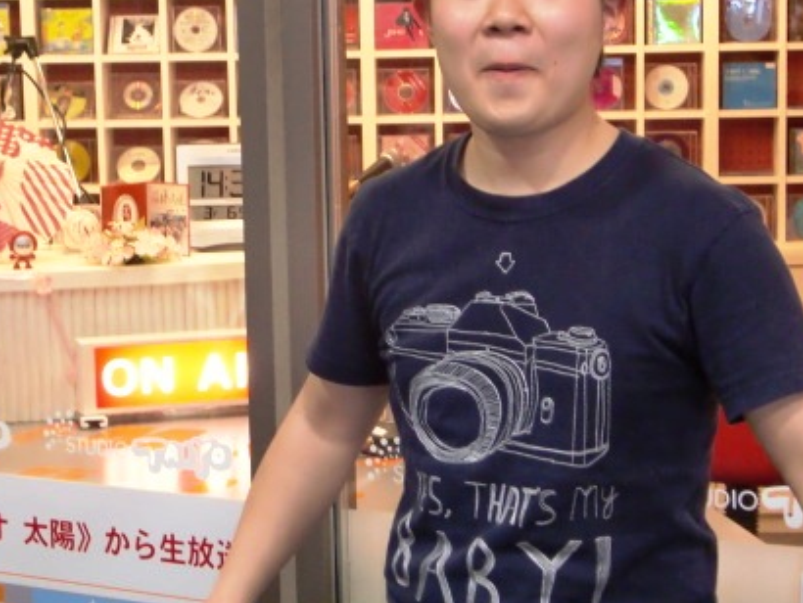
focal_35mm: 103
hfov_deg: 19.1
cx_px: 382
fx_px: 2391
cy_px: 309
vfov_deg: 14.4
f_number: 4.1
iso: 400
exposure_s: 1/30
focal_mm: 11.7
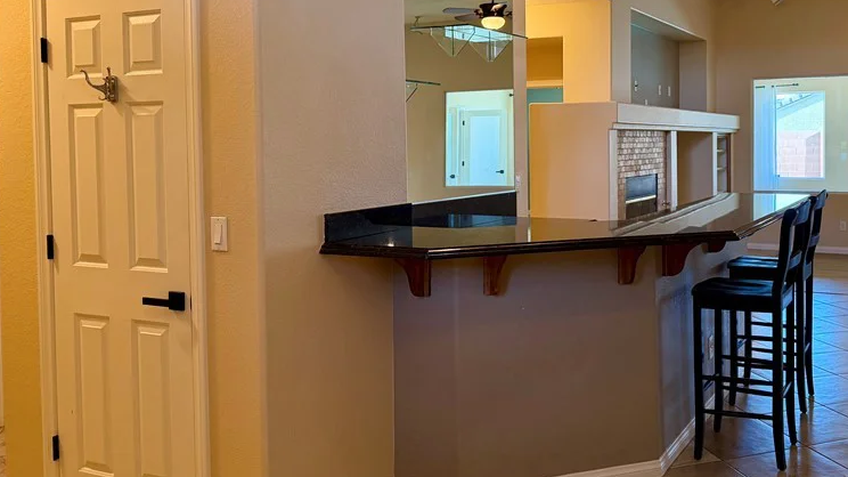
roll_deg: +0.8
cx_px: 570
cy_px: 154
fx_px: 809
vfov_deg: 32.5
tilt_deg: -2.8
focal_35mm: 36
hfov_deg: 54.1
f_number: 1.78
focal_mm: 6.76
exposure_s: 1/60
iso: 200
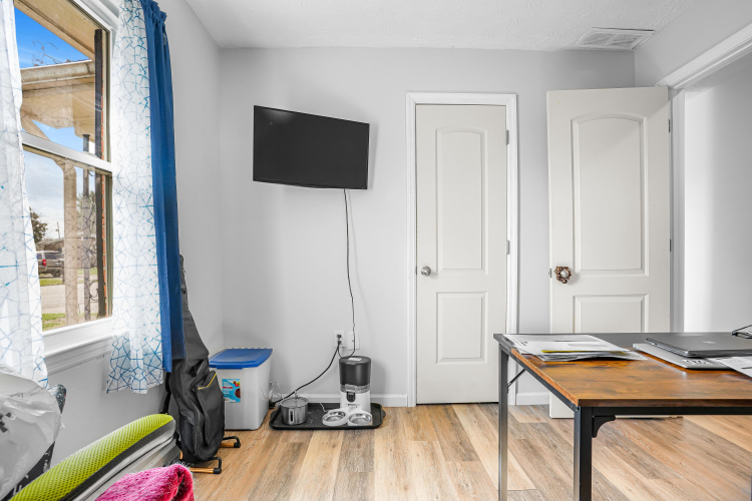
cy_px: 250
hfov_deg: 93.3
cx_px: 376
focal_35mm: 17
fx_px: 355
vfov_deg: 70.4
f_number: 10
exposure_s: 1/8
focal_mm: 17
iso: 800
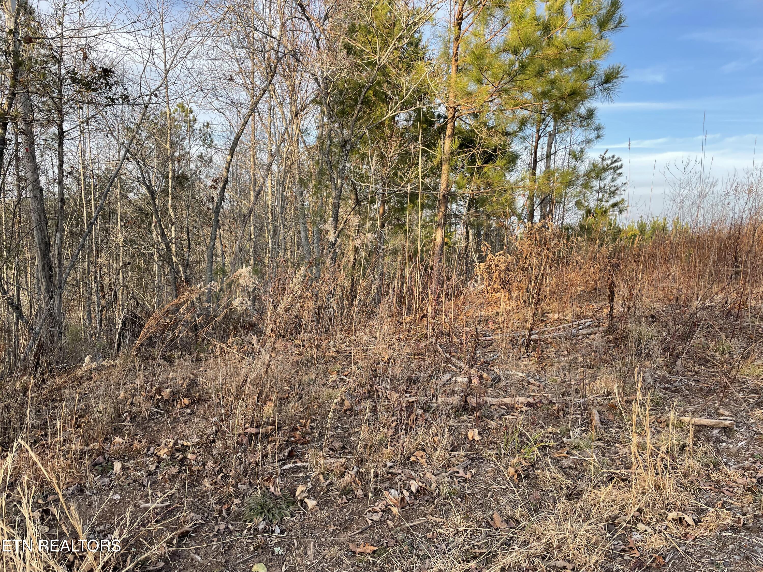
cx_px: 382
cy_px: 286
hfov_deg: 67.3
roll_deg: -1.9
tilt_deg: -3.5
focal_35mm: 26
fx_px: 573
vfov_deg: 53.1
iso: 32
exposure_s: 1/493
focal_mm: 4.2
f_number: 1.6
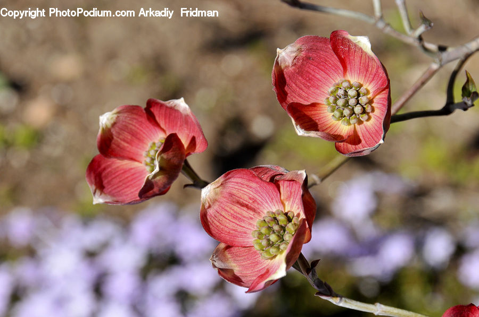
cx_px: 240
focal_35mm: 300
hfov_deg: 6.9
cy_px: 158
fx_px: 3985
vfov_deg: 4.6
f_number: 11
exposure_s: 1/200
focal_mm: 200
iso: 200
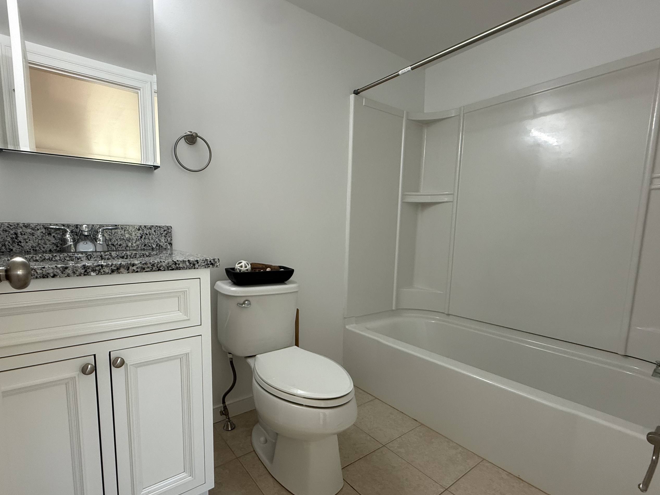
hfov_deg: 90.6
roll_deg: -1.0
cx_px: 292
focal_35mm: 17
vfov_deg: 74.6
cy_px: 270
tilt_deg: -7.1
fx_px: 324
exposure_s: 1/120
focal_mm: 2.22
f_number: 2.2
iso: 160
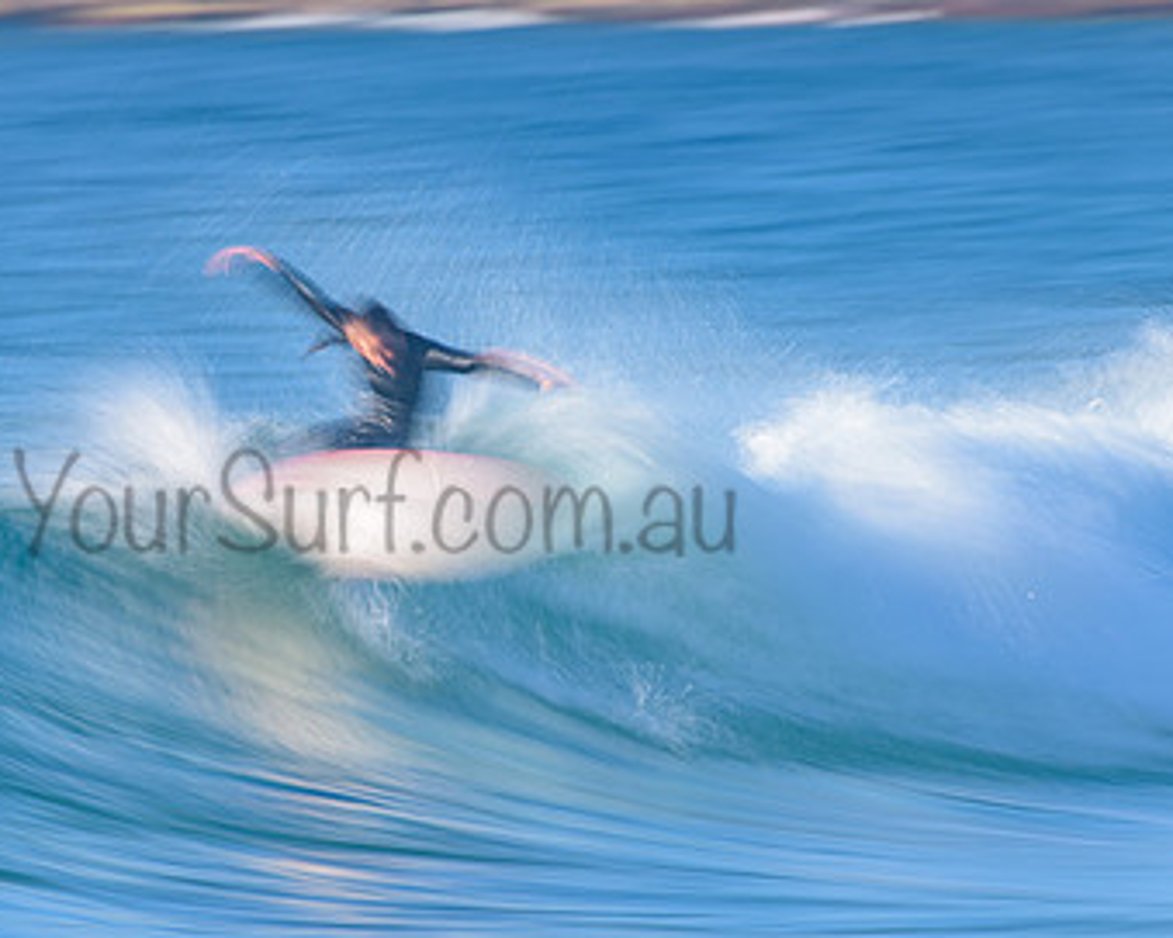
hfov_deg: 2.4
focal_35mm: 803
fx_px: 27869
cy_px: 472
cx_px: 370
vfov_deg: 1.9
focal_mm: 500
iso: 31
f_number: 11
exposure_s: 1/6
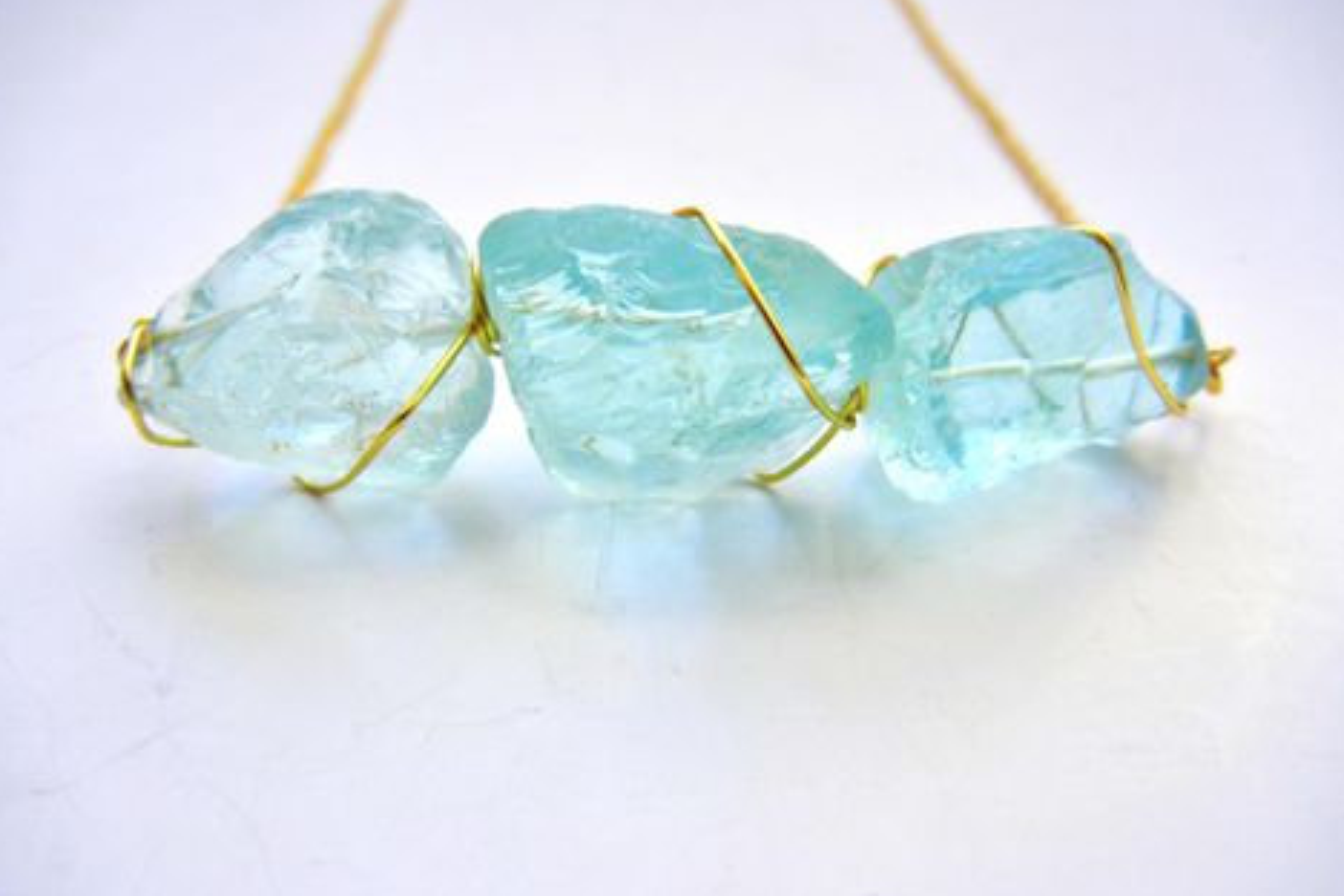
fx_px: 1195
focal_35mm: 32
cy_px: 462
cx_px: 672
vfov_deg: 41.1
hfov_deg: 58.7
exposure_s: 1/30
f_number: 3.5
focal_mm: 5.4
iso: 173
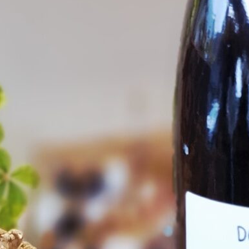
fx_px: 1099
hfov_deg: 12.4
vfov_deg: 12.8
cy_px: 23
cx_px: 346
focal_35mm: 135
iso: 320
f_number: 1.8
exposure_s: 1/120
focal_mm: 5.54
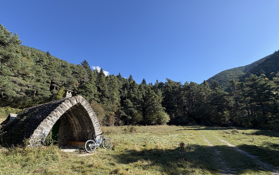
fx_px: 114
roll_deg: +1.2
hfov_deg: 101.5
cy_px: 100
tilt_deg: +15.1
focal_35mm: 15
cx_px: 139
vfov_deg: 74.4
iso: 40
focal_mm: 2.22
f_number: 2.2
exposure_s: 1/646
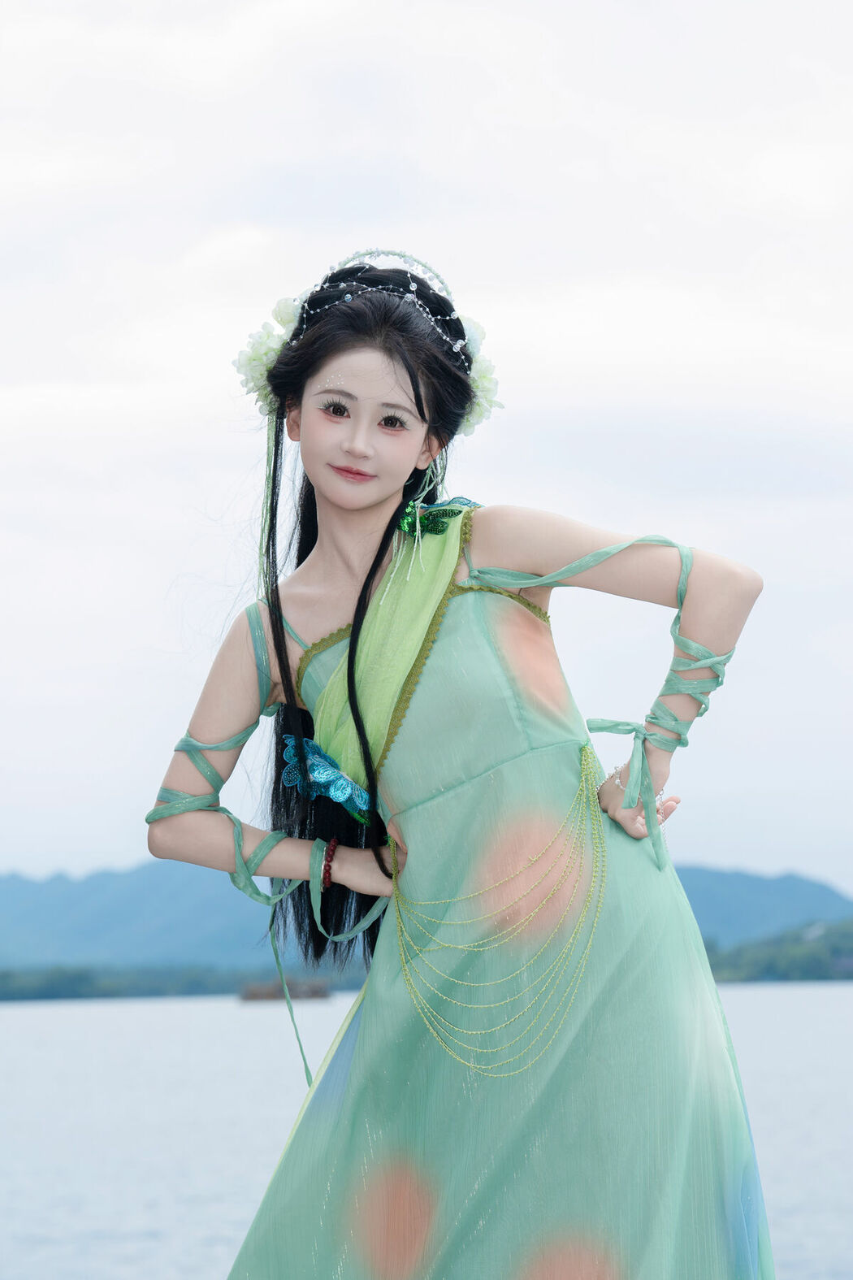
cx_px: 426
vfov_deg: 26.0
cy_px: 640
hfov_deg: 17.5
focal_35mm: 78
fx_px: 2772
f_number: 5.6
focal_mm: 78
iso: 160
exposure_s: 1/250
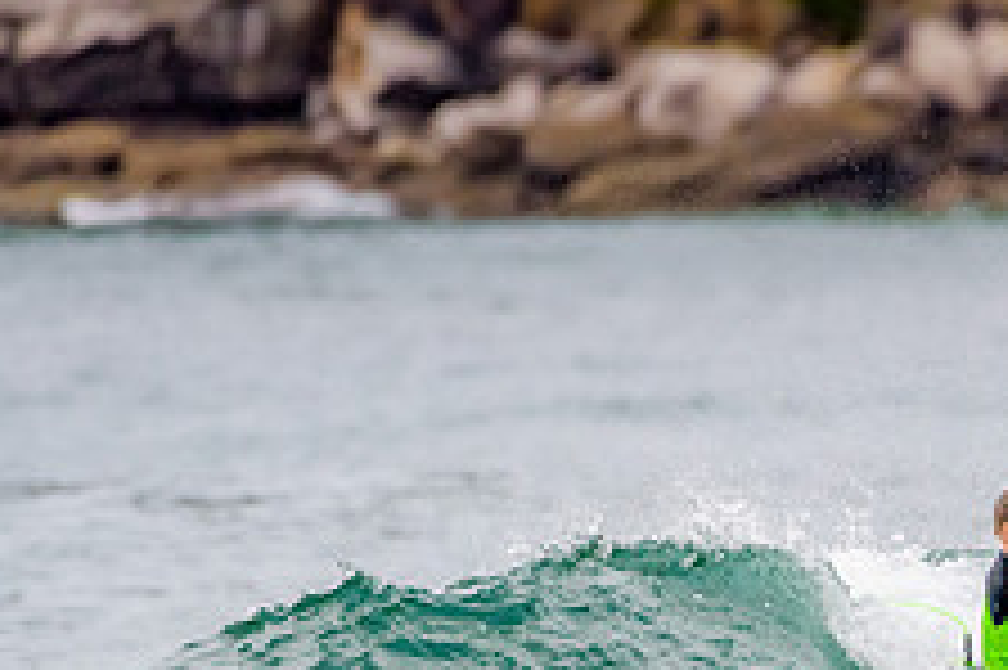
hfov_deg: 1.3
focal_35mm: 1589
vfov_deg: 0.9
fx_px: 44458
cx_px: 1061
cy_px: 633
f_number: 5.6
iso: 720
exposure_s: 1/800
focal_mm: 500
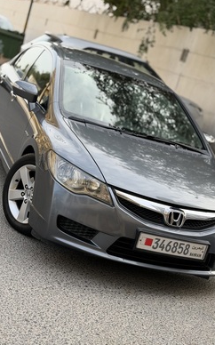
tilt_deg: -9.3
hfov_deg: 21.6
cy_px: 157
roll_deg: -17.2
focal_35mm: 60
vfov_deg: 34.0
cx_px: 123
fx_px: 563
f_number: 1.78
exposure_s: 1/583
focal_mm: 6.76
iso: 64
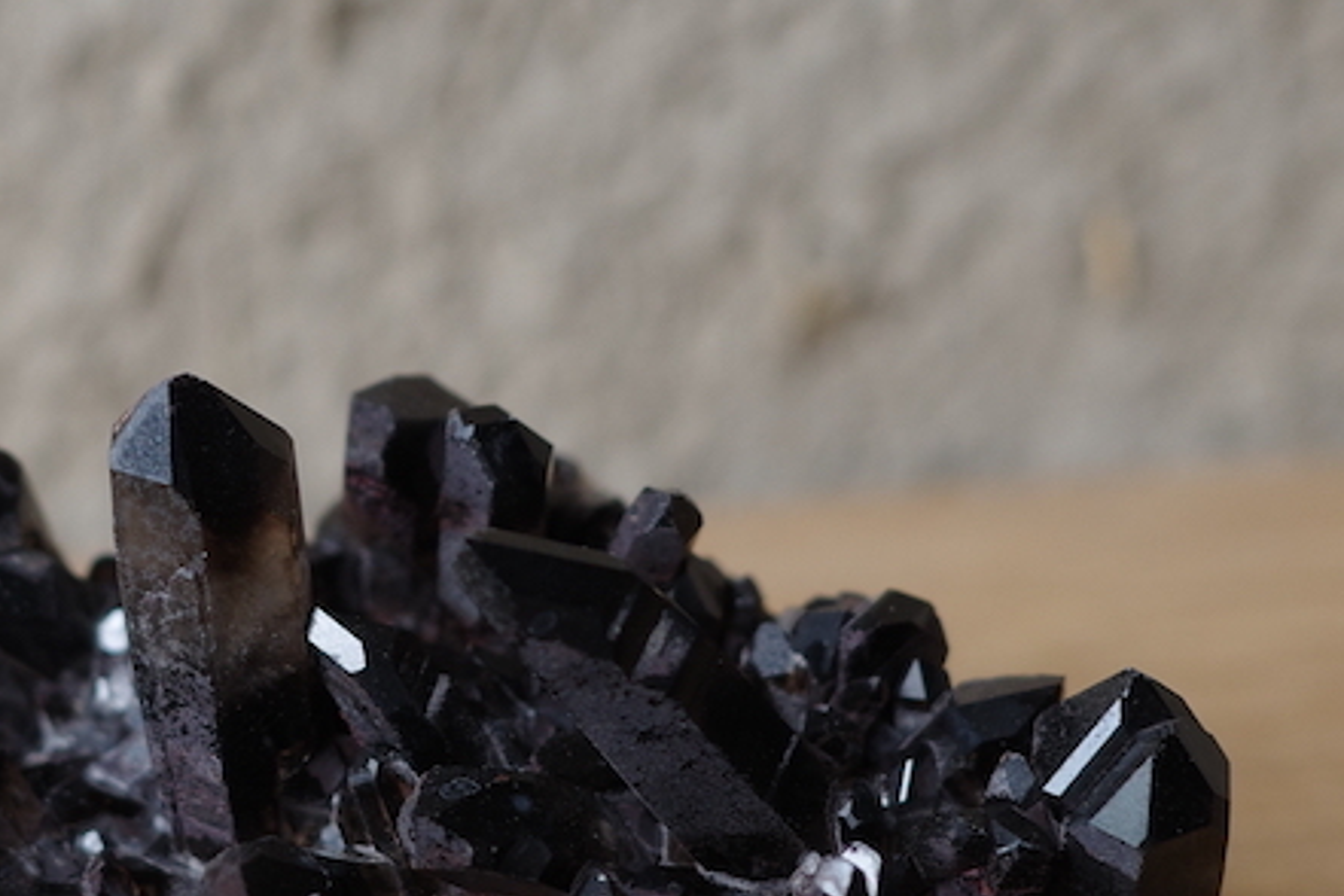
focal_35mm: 136
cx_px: 320
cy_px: 347
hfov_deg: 15.0
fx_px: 5077
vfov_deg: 10.1
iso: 200
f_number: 2.8
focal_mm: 26
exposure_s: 1/125
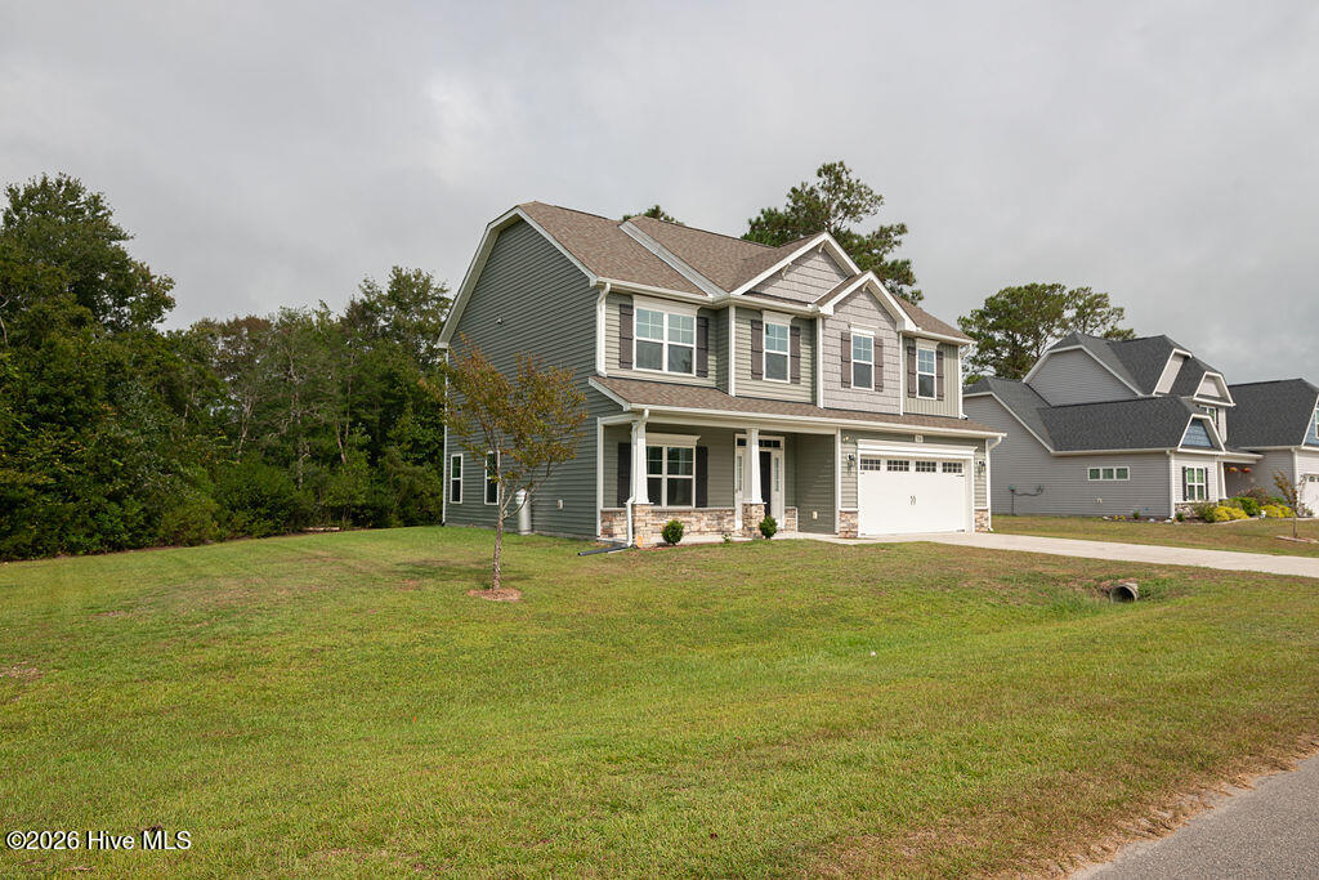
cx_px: 660
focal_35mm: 23
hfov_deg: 76.1
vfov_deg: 55.1
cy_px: 440
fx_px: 843
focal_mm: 23
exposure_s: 1/2000
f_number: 7.1
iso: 320
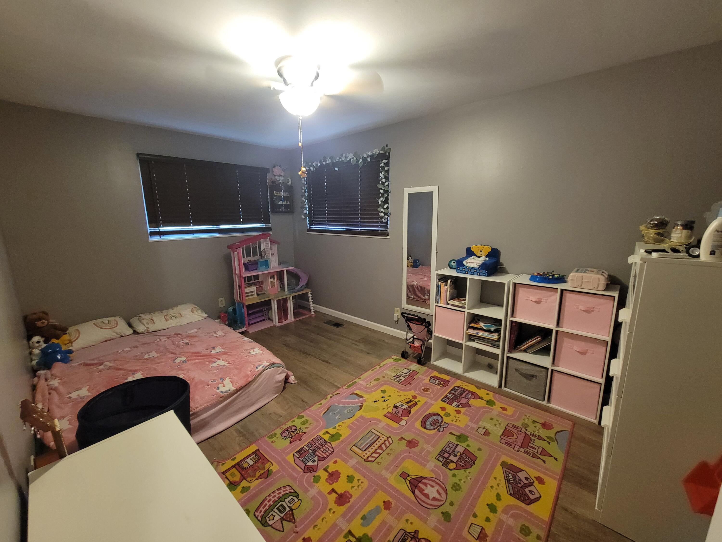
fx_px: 271
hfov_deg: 106.2
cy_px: 271
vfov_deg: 89.9
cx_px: 361
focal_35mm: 13
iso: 640
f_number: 2.2
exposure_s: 1/24.4
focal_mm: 2.2
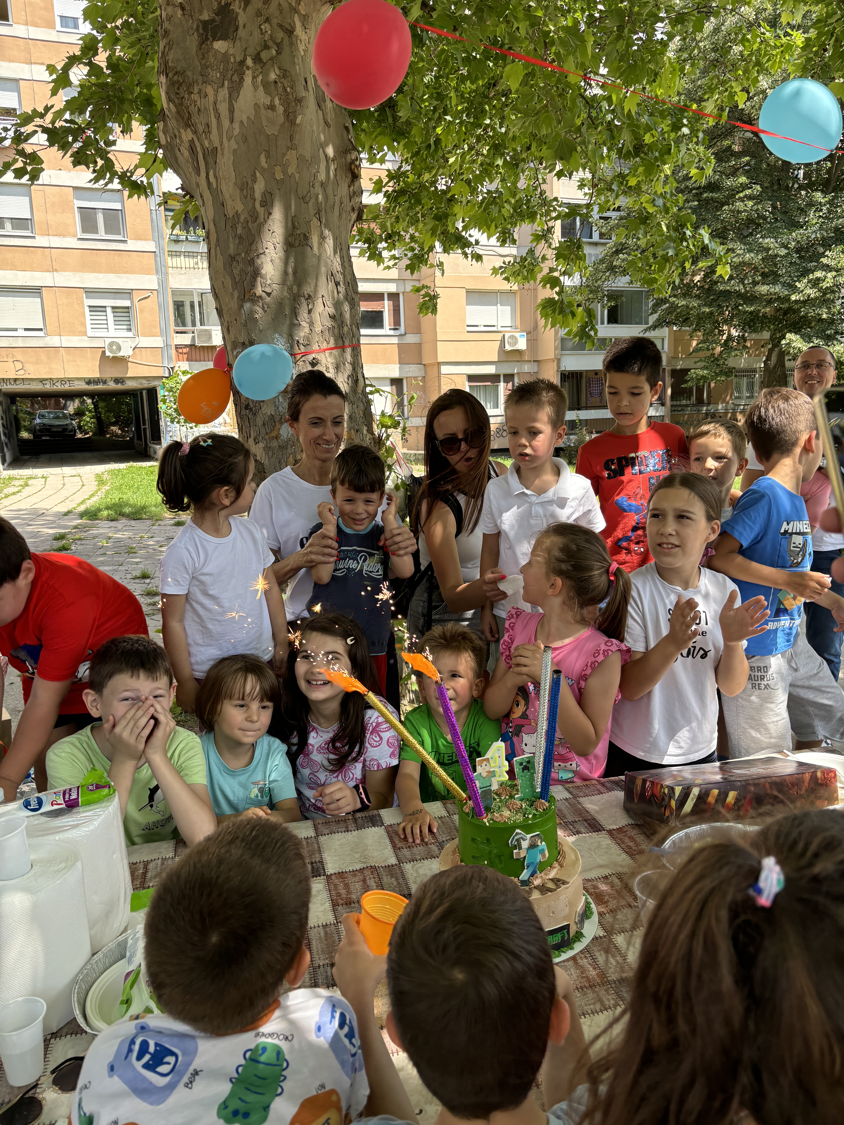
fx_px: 845
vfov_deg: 67.3
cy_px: 562
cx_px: 422
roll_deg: -1.8
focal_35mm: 26
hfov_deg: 53.1
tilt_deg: -8.6
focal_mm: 5.96
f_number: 1.6
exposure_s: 1/351
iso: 50
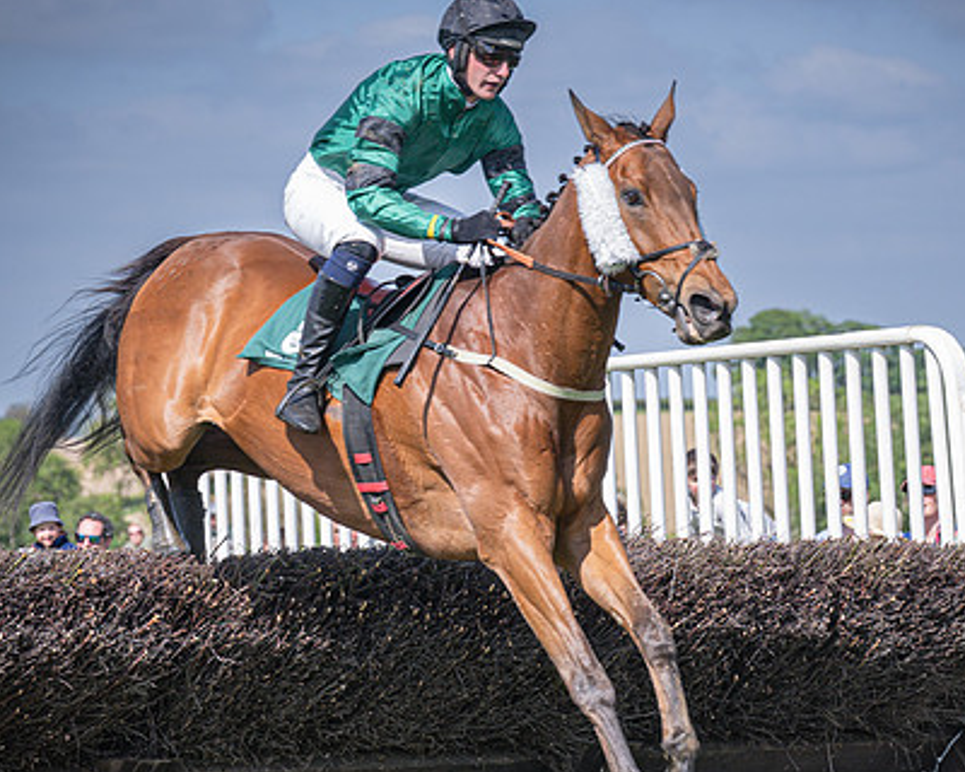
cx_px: 200
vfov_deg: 8.8
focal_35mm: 175
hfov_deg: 11.0
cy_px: 346
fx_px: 4998
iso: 200
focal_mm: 72
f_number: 4
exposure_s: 1/1600
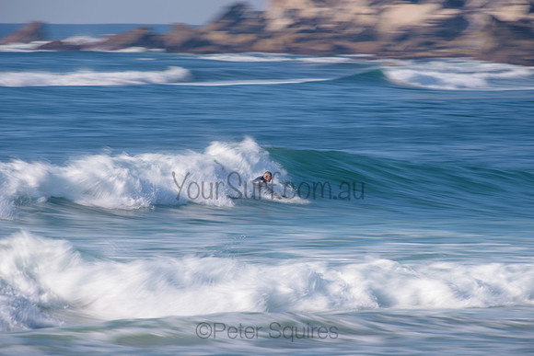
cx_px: 267
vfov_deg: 2.8
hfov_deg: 4.1
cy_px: 178
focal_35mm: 500
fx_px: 7418
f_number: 11
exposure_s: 1/13
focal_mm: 500
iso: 31
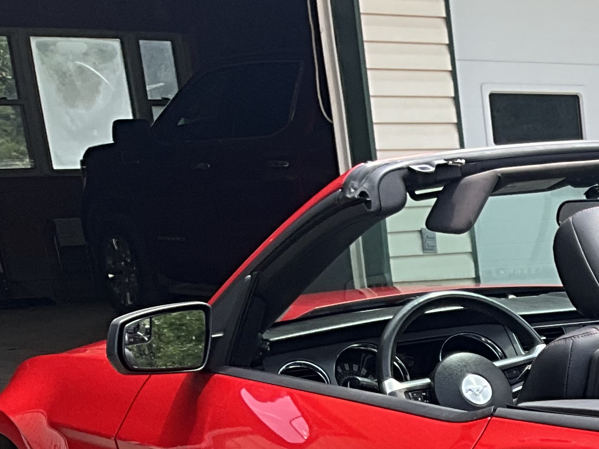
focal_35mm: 94
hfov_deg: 18.0
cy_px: 715
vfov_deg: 14.4
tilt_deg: -20.2
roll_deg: +1.3
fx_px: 1627
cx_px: 962
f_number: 1.8
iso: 25
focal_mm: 3
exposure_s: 1/406
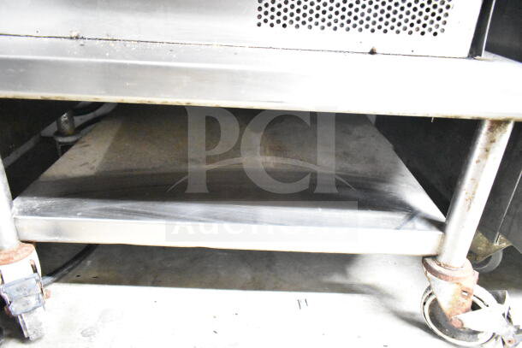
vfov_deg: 48.0
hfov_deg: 67.4
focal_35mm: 27
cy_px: 174
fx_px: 392
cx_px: 261
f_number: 3.5
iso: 16000
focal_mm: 18
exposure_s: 1/30
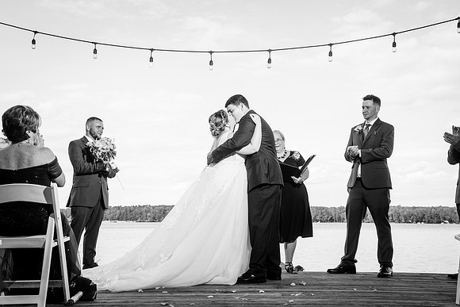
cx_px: 232
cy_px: 153
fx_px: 581
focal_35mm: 45
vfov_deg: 29.6
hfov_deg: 43.2
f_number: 5.6
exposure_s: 1/250
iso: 100
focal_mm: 44
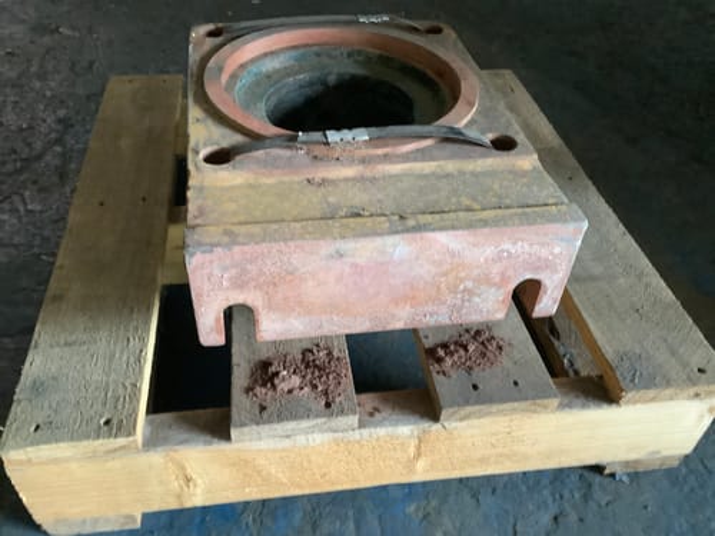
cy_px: 268
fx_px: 640
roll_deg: -1.9
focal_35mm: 31
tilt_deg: -41.3
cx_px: 358
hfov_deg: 58.4
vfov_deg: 45.4
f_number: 2.4
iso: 500
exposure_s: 1/25
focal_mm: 3.3
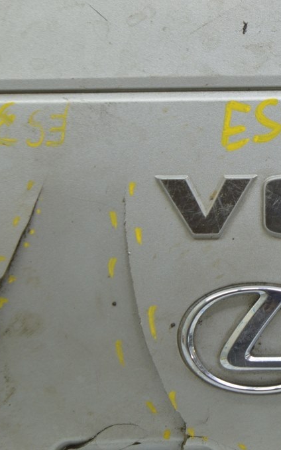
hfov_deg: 10.3
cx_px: 266
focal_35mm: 127
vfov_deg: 16.5
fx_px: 1554
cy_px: 225
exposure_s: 1/20
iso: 400
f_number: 5.6
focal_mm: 55
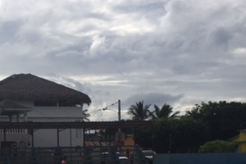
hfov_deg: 27.2
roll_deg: -1.2
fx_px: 485
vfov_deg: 18.2
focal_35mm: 71
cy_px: 195
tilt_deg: -3.1
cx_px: 14
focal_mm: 4.15
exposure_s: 1/4950
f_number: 2.2
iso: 32
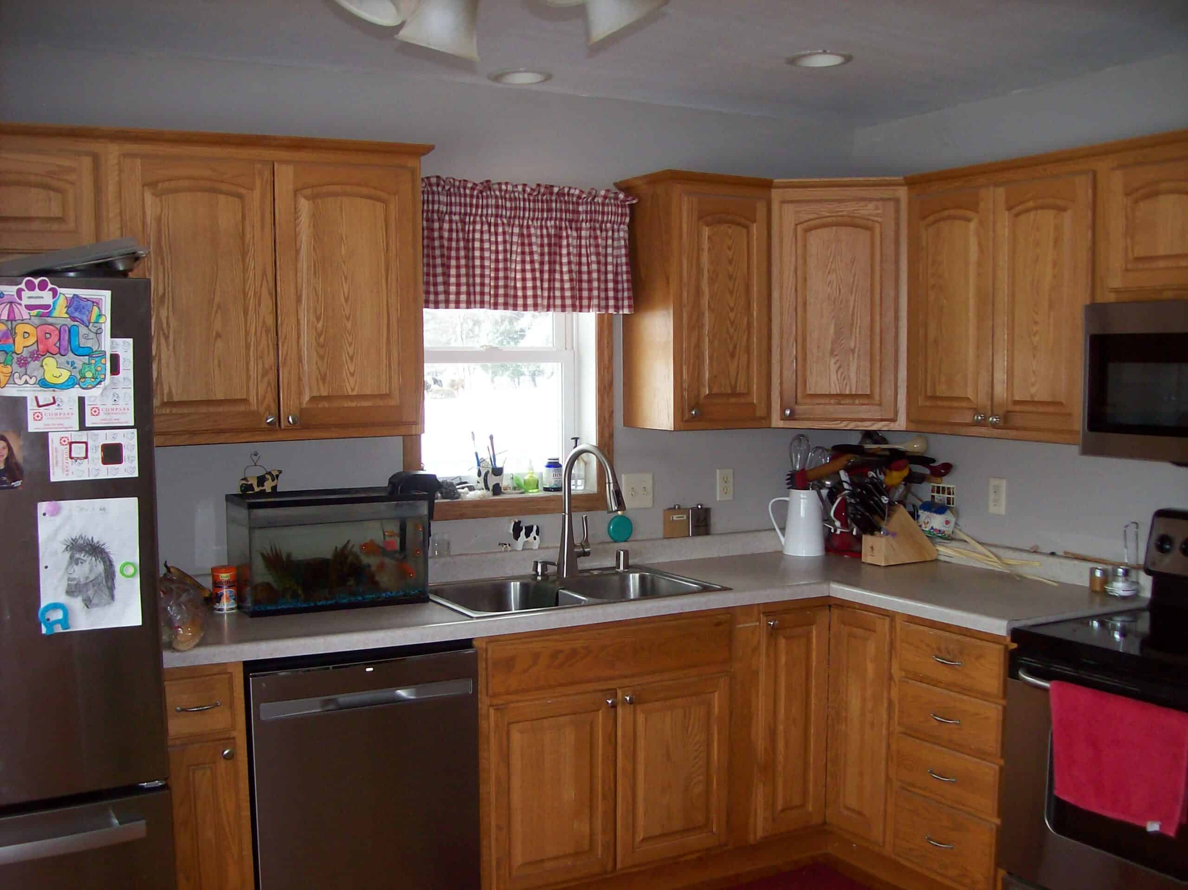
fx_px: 1235
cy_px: 445
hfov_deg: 51.4
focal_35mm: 36
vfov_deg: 39.6
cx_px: 594
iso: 80
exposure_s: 1/64
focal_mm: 6
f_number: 2.7
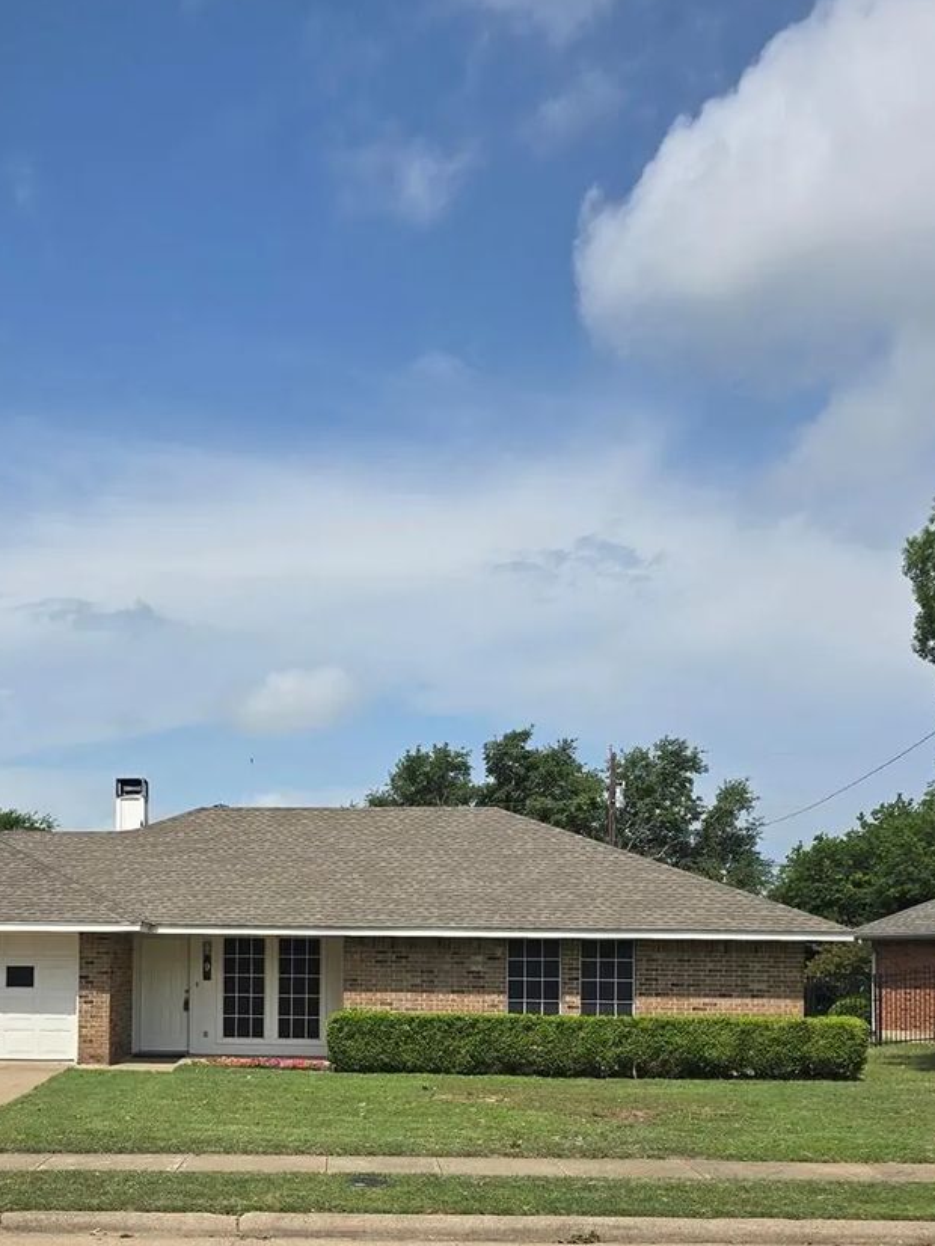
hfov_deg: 37.0
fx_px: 1368
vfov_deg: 47.5
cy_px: 901
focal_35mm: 38
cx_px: 256
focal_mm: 6.3
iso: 12
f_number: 1.7
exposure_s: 1/1399
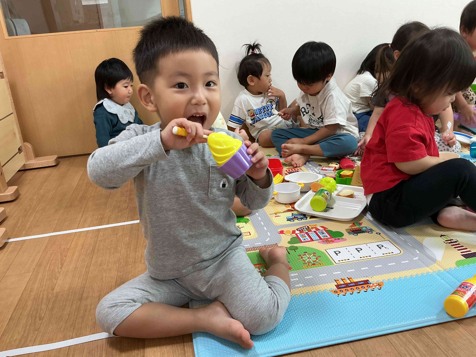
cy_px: 178
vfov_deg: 48.2
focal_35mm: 29
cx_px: 238
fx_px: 399
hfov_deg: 61.7
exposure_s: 1/60
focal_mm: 3
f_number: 1.8
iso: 50
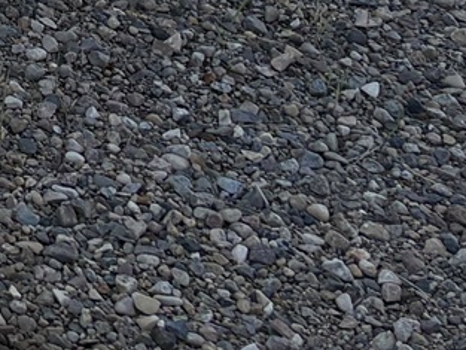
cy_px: -680
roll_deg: -1.8
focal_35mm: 166
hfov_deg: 10.5
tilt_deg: -12.6
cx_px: -584
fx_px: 2236
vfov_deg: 7.8
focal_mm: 5.96
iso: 64
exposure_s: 1/3448
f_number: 1.6
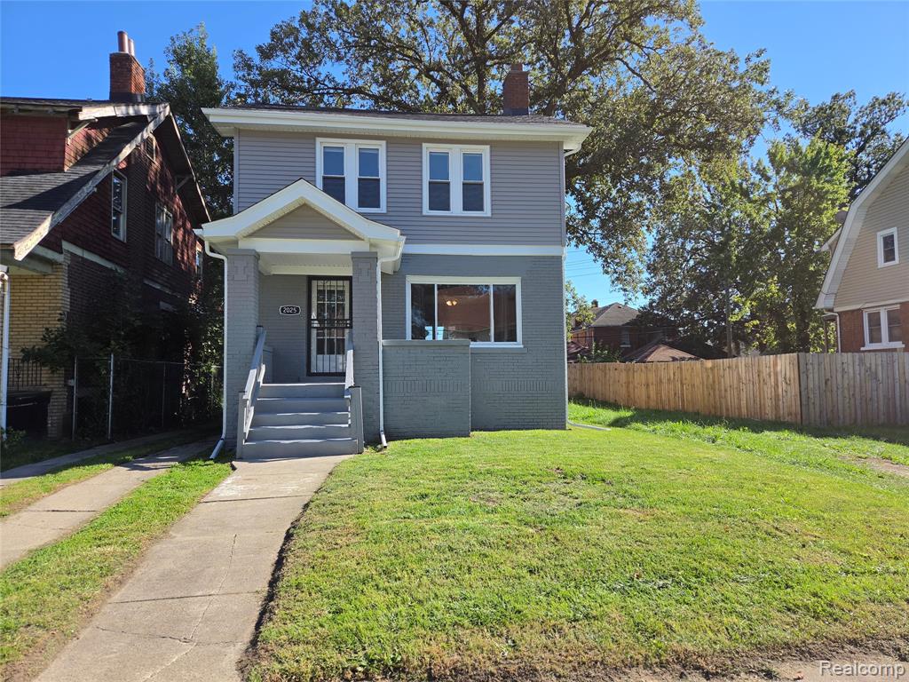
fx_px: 604
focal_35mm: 23
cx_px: 454
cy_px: 341
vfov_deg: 58.9
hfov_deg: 73.9
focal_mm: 5.4
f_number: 1.8
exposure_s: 1/2234
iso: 80
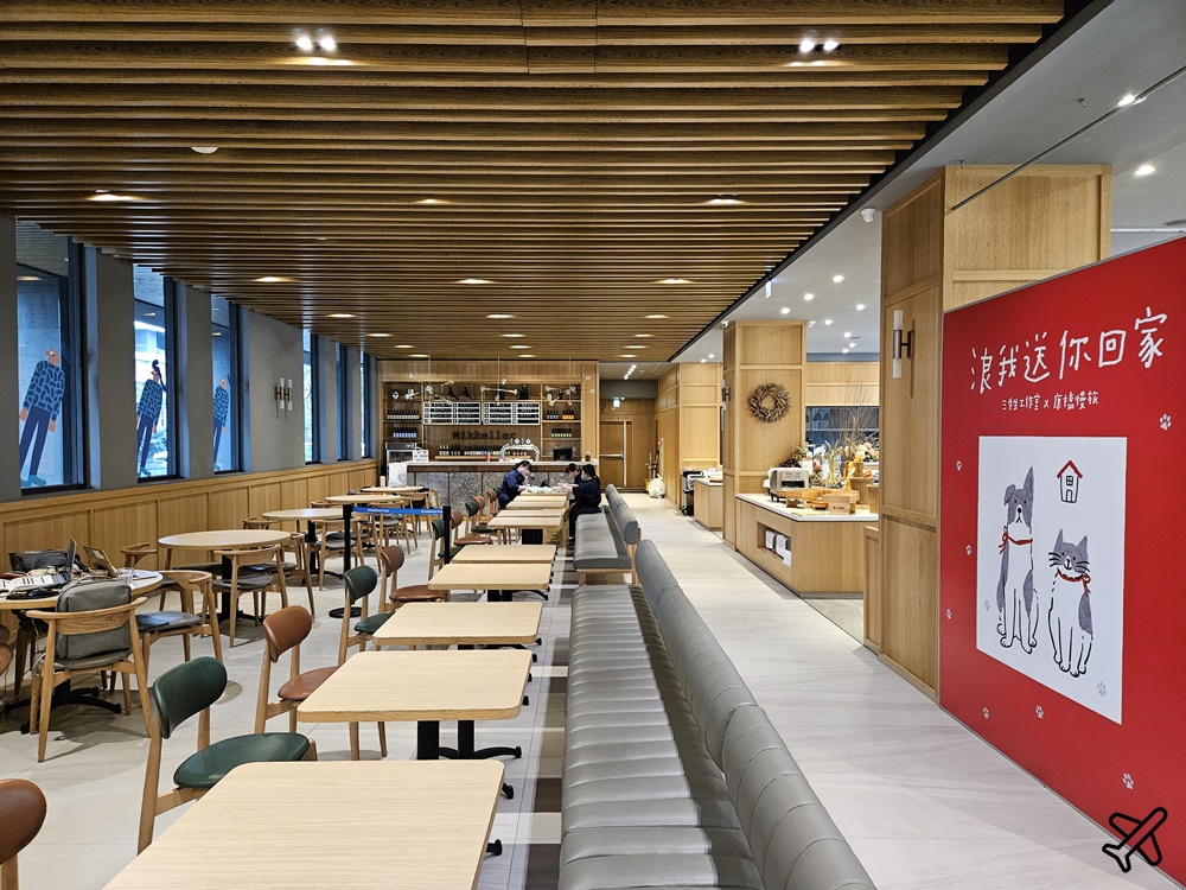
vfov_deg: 58.9
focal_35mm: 23
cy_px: 445
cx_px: 593
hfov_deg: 73.9
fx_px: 788
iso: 1000
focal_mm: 5.4
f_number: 1.8
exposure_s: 1/120
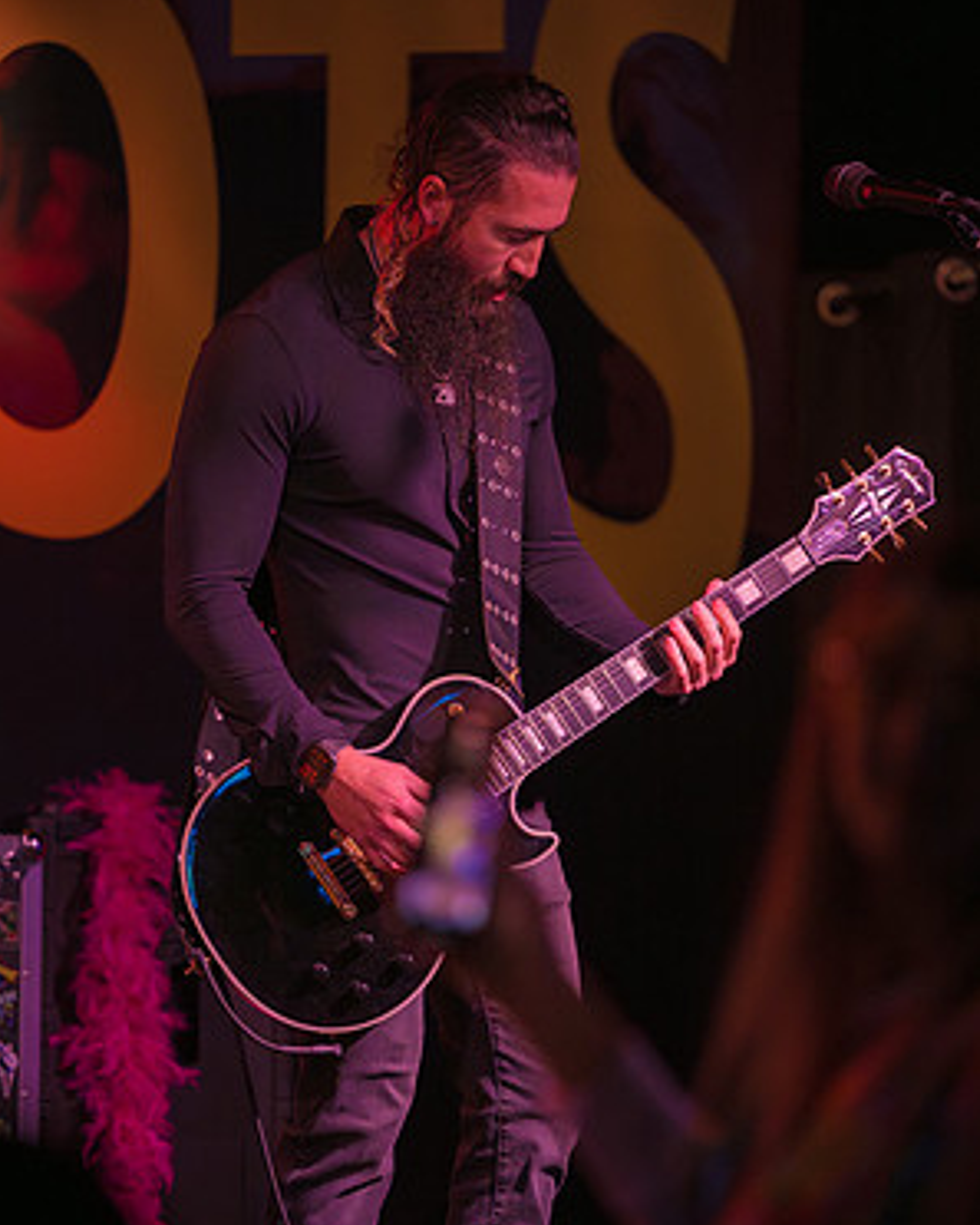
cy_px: 594
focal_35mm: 199
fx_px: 7212
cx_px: 492
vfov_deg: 9.7
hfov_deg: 7.8
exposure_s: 1/250
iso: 3200
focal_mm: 175
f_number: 2.8
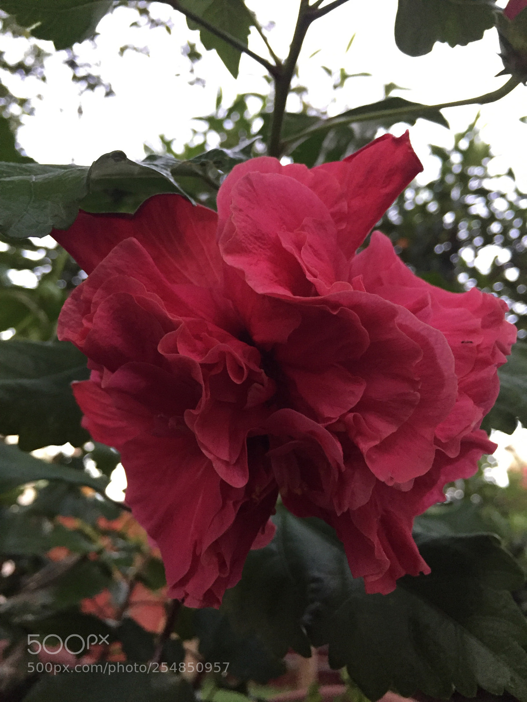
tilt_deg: +26.6
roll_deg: -5.4
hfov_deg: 48.2
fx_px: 589
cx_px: 264
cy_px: 351
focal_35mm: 29
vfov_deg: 61.7
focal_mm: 4.15
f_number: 2.2
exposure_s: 1/24
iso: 250
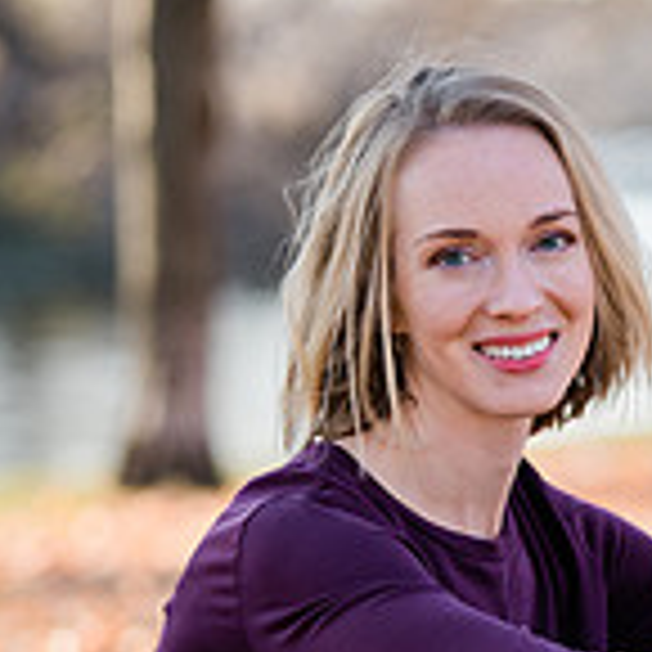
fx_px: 6755
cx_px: 634
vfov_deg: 5.5
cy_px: 598
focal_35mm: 317
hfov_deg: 5.5
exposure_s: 1/320
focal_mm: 120
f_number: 3.2
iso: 125
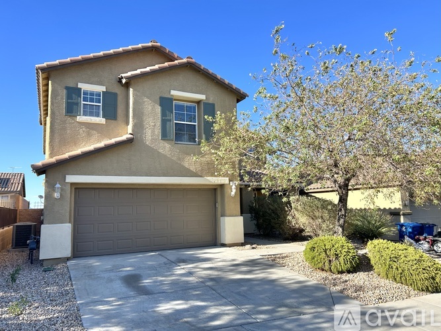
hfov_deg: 67.3
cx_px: 220
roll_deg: +2.8
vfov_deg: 53.0
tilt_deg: +9.1
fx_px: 331
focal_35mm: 26
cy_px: 166
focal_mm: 5.7
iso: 50
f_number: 1.5
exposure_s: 1/2045
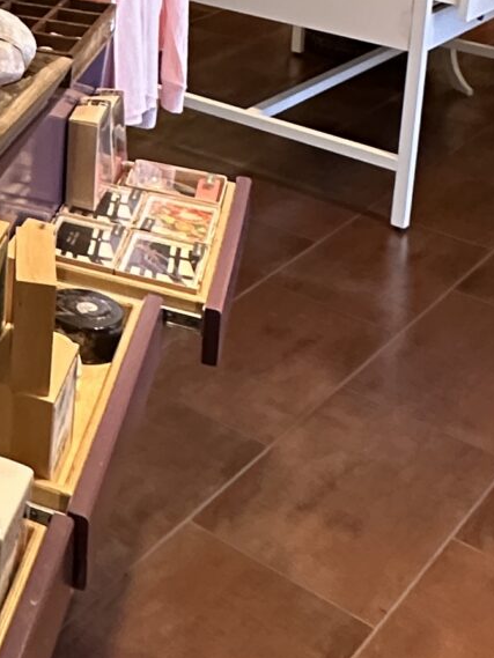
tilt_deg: -8.4
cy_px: -150
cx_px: -278
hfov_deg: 19.7
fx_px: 1198
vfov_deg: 26.9
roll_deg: -0.7
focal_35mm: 63
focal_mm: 2.22
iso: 400
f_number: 2.2
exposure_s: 1/60
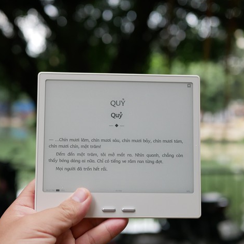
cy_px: 122
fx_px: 478
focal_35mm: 60
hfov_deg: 28.6
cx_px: 112
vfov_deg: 28.6
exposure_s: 1/400
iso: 800
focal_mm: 25
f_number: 2.8
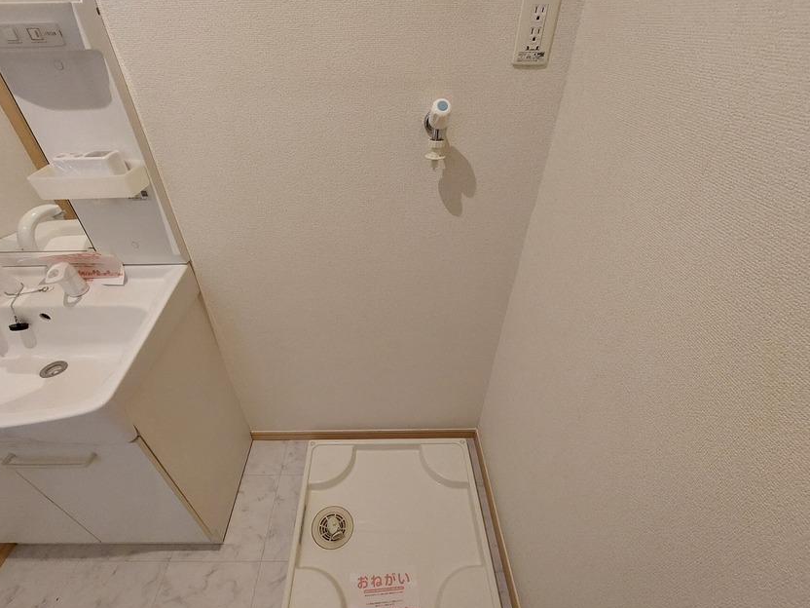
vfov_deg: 81.6
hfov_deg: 98.1
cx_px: 389
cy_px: 331
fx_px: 351
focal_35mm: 15
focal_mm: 1.74
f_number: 2.2
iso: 400
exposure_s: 1/60
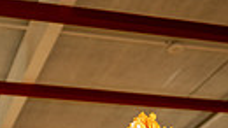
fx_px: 526
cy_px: 361
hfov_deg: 23.7
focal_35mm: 87
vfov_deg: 10.6
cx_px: 18
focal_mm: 24
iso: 125
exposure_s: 1/200
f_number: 1.4
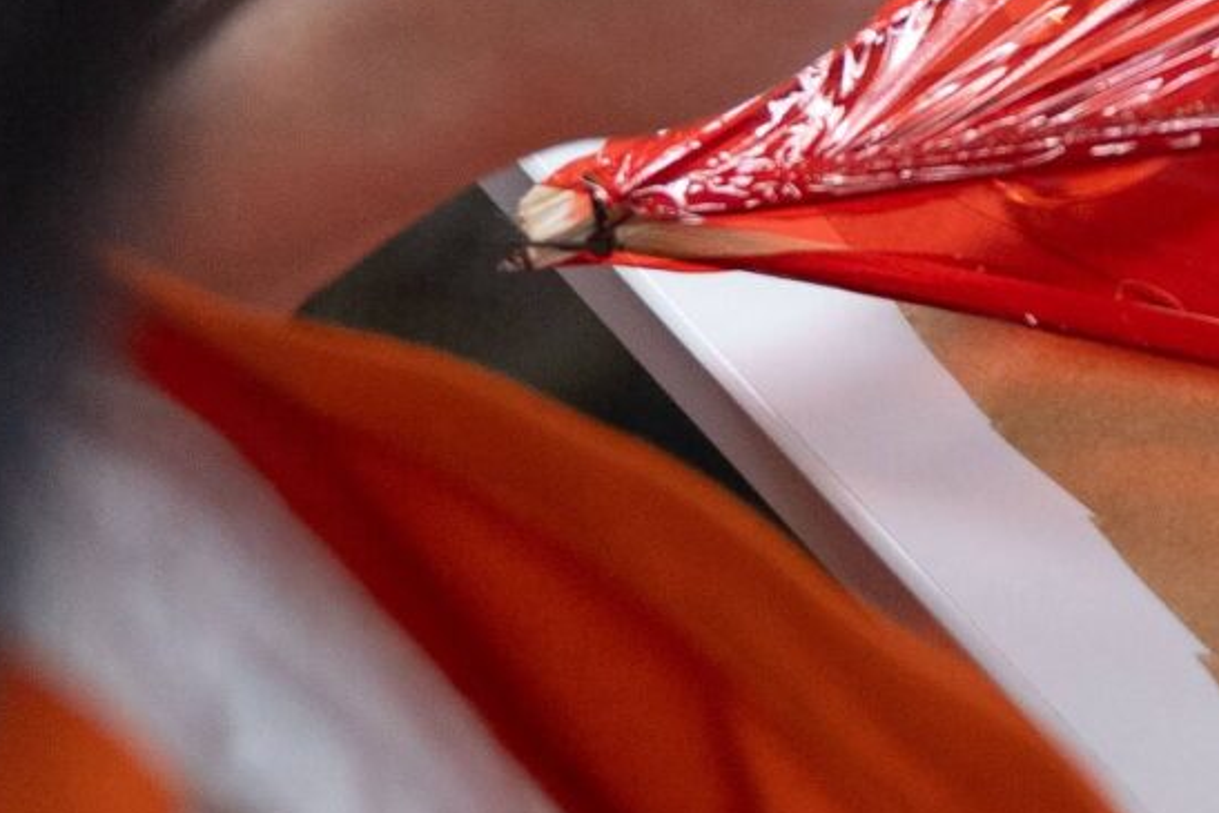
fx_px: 6977
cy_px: -658
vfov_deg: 6.5
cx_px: 1718
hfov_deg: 9.7
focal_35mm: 206
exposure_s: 1/100
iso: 800
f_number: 2.8
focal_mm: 29.5
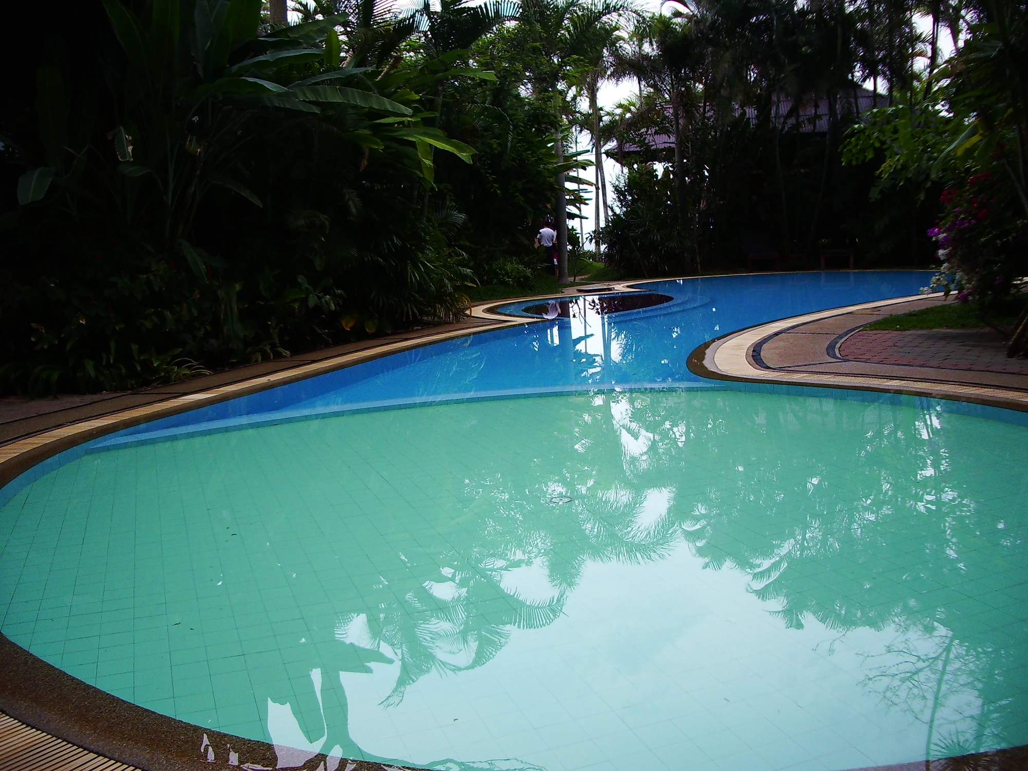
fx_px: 1039
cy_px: 386
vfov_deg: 40.7
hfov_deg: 52.6
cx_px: 514
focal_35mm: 35
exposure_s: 1/160
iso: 80
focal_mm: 5.8
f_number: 2.6
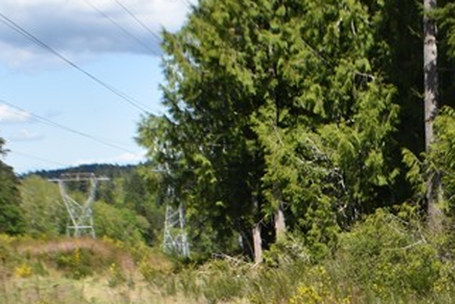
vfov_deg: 9.9
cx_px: 442
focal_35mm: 137
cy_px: 345
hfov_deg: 14.8
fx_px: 1728
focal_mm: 27
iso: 100
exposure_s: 1/250
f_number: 8
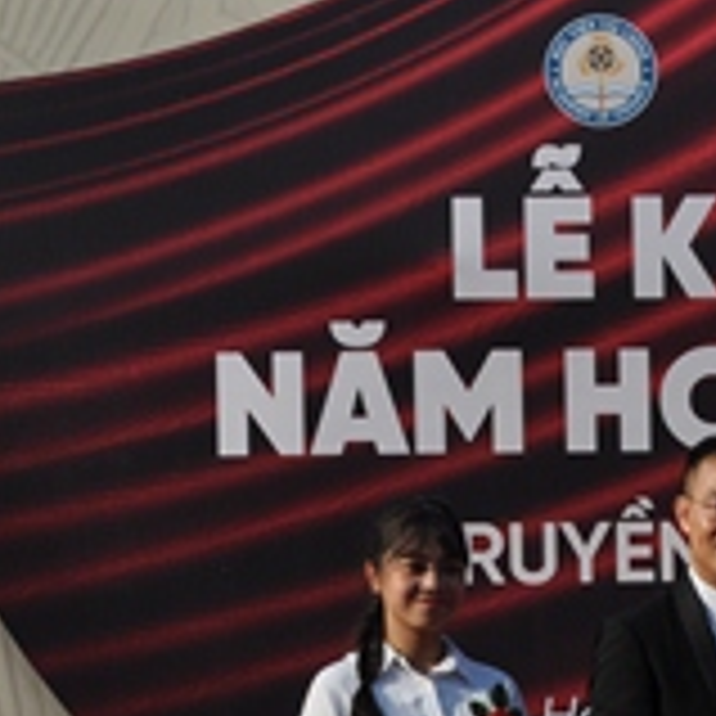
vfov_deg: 16.4
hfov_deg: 15.8
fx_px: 2434
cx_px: 977
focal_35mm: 104
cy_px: 718
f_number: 10
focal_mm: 26
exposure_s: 1/400
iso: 200
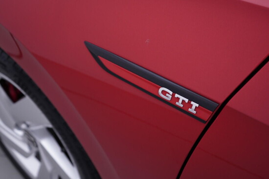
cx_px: 134
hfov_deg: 53.1
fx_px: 269
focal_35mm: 36
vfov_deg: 36.9
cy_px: 90
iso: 125
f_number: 3.5
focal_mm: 24
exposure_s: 1/60
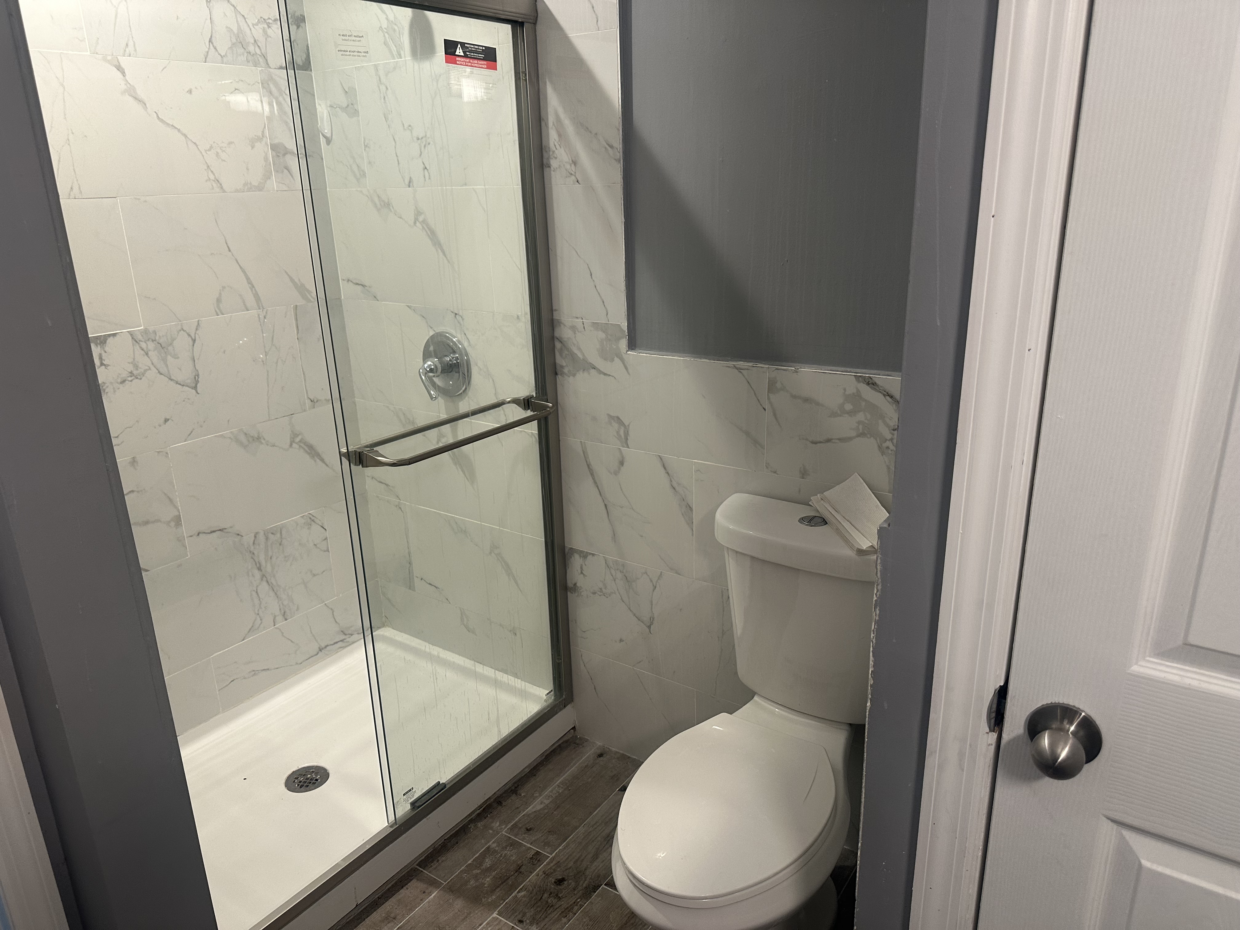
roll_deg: +2.2
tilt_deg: -17.9
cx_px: 620
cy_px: 465
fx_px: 860
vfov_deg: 56.8
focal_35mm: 24
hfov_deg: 71.6
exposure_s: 1/60
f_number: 1.78
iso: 160
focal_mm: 6.86
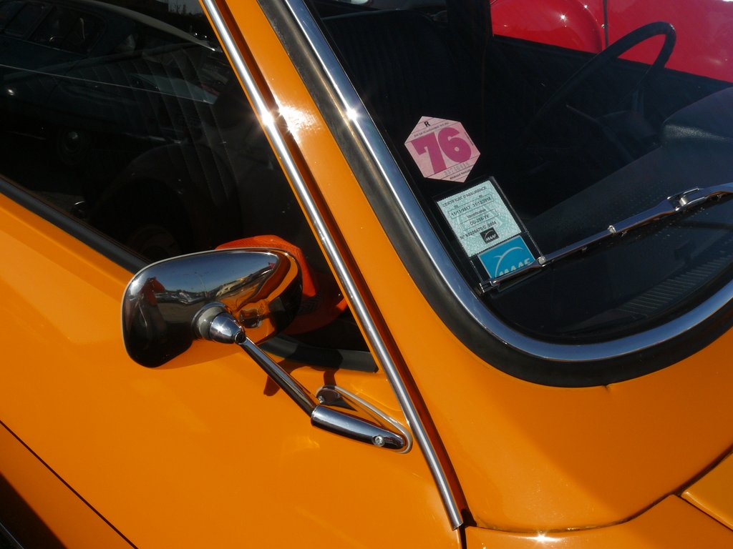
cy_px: 274
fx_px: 762
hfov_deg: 51.4
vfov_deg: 39.7
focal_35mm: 36
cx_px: 366
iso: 100
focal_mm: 6
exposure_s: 1/400
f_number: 8
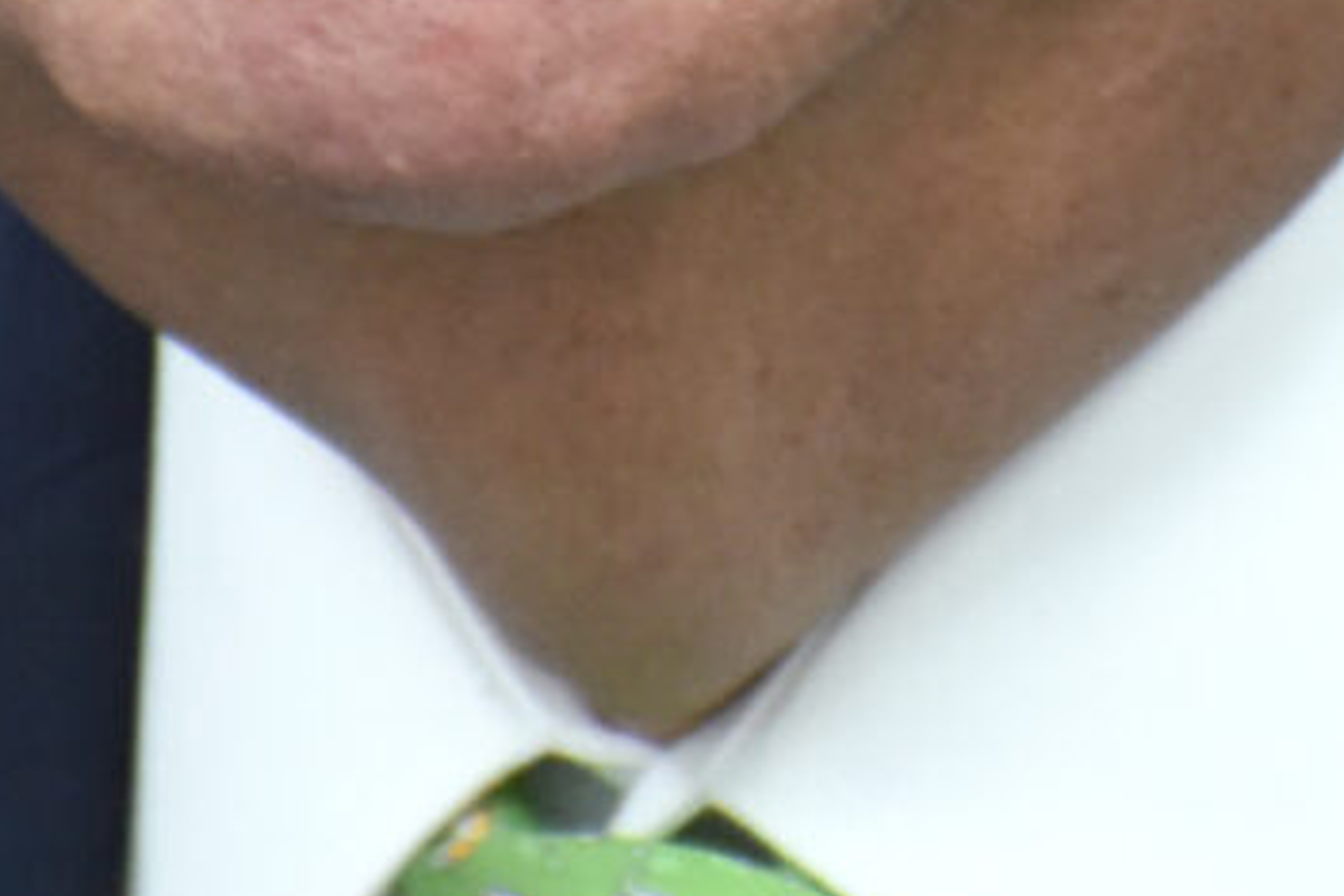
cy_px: -798
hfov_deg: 0.9
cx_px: 1183
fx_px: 81716
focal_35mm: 2189
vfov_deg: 0.6
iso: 2500
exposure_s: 1/160
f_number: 5.6
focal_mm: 300
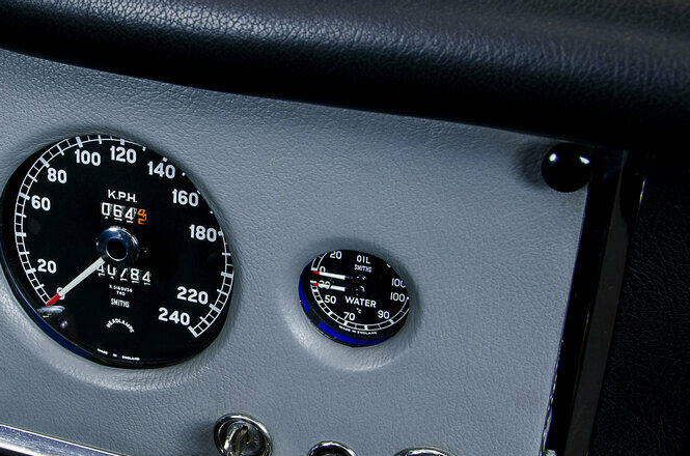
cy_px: 264
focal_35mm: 65
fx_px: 1243
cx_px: 117
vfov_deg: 20.8
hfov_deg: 30.1
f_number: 13
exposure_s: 1/1.25
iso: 200
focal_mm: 24
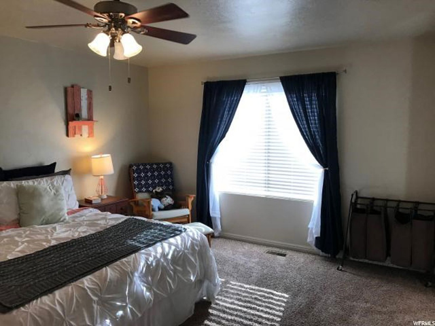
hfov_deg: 63.4
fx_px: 352
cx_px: 218
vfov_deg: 49.7
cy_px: 163
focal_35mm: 28
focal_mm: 3.99
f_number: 1.8
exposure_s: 1/40
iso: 25
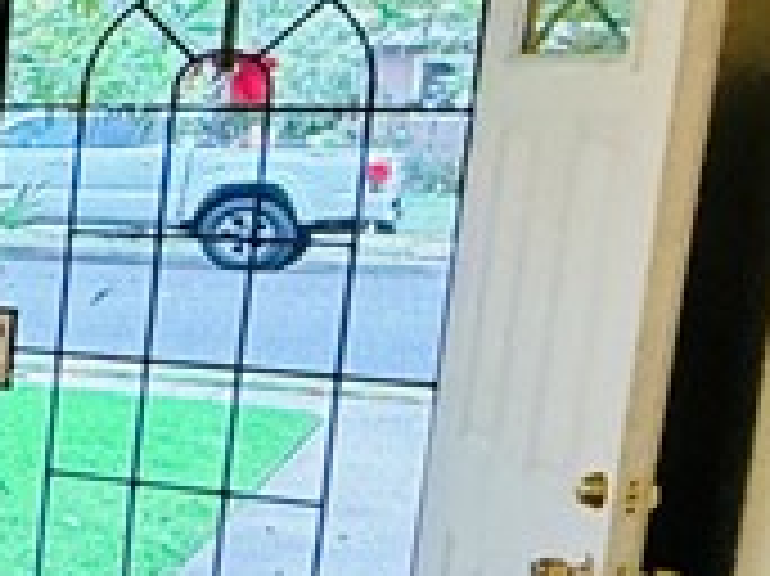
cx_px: -1207
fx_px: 1867
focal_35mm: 84
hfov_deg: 13.8
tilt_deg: -9.0
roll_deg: +0.4
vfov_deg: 17.5
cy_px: 346
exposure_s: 1/60
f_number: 2.2
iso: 400
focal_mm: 2.22
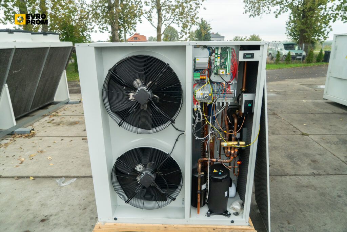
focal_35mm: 24
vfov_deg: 53.1
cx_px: 174
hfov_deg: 73.7
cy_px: 116
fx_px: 231
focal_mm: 24
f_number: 4
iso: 800
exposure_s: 1/125
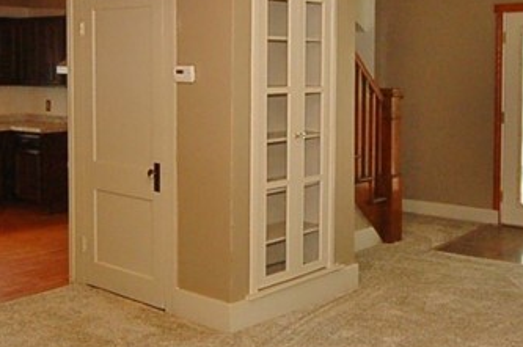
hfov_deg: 40.4
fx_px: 711
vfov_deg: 27.3
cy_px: 126
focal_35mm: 49
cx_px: 247
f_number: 5
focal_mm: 10
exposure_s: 1/60
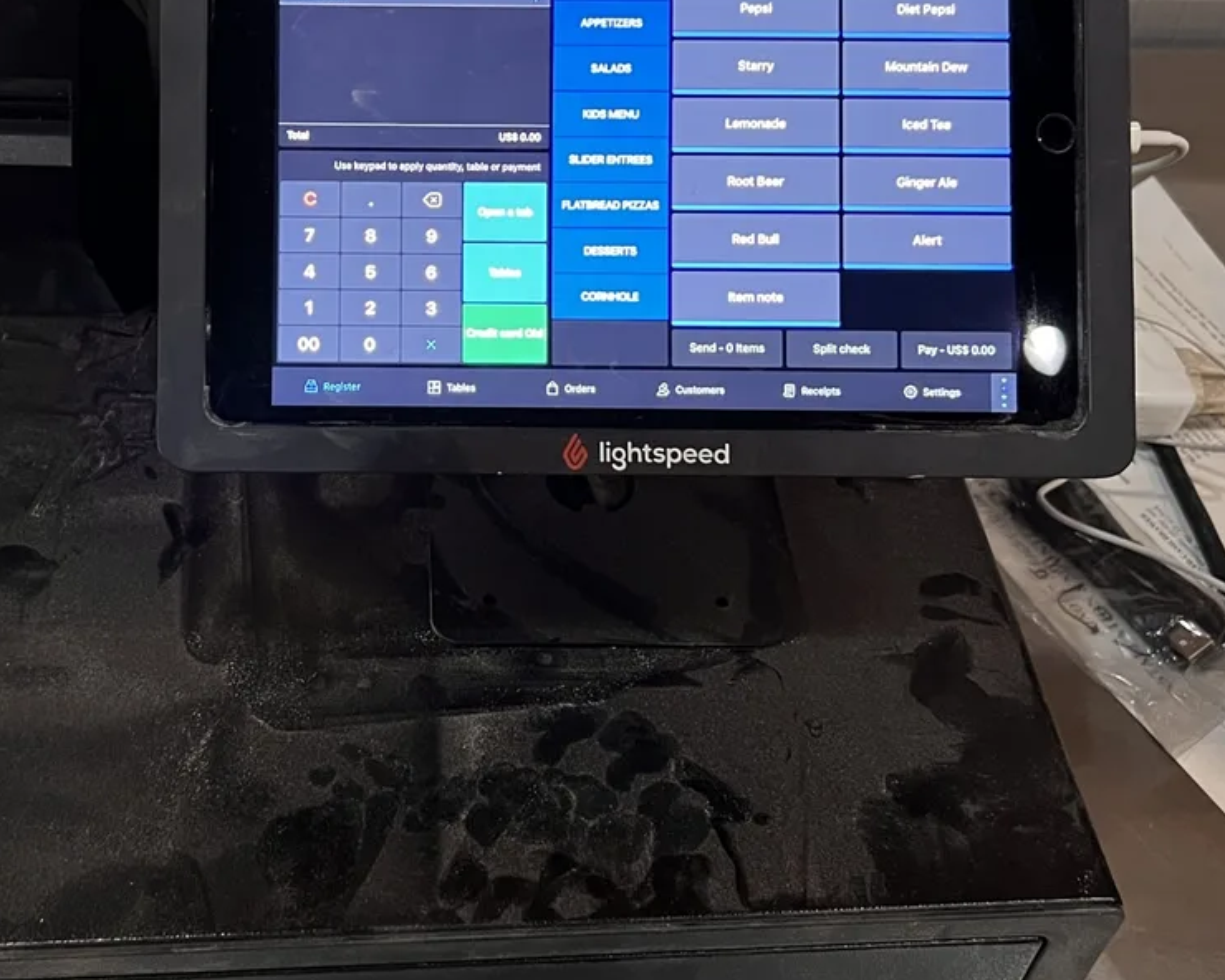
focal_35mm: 48
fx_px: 1740
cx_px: 411
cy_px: 321
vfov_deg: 31.2
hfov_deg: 38.4
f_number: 1.5
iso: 500
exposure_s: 1/40
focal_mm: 5.7
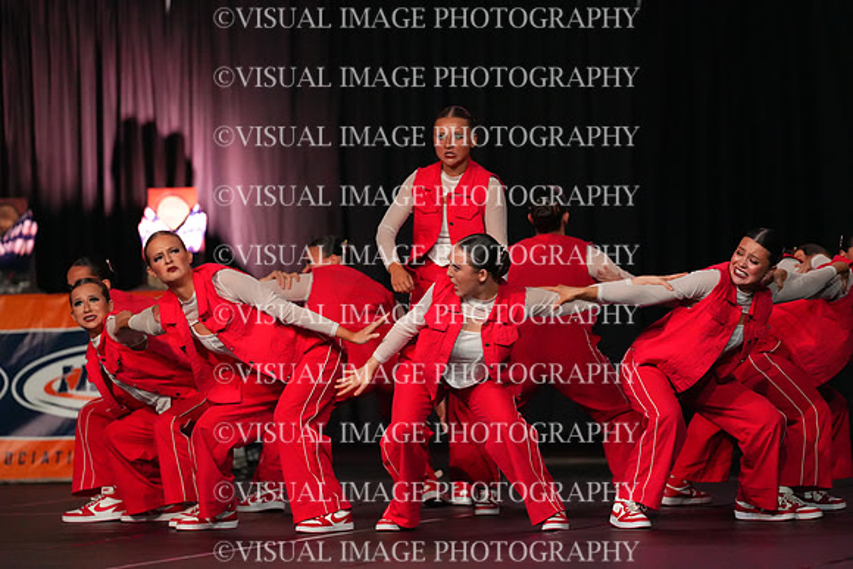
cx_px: 426
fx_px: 7110
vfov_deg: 4.6
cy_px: 284
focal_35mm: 300
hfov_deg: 6.9
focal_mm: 300
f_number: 3.5
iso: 16000
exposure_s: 1/1250
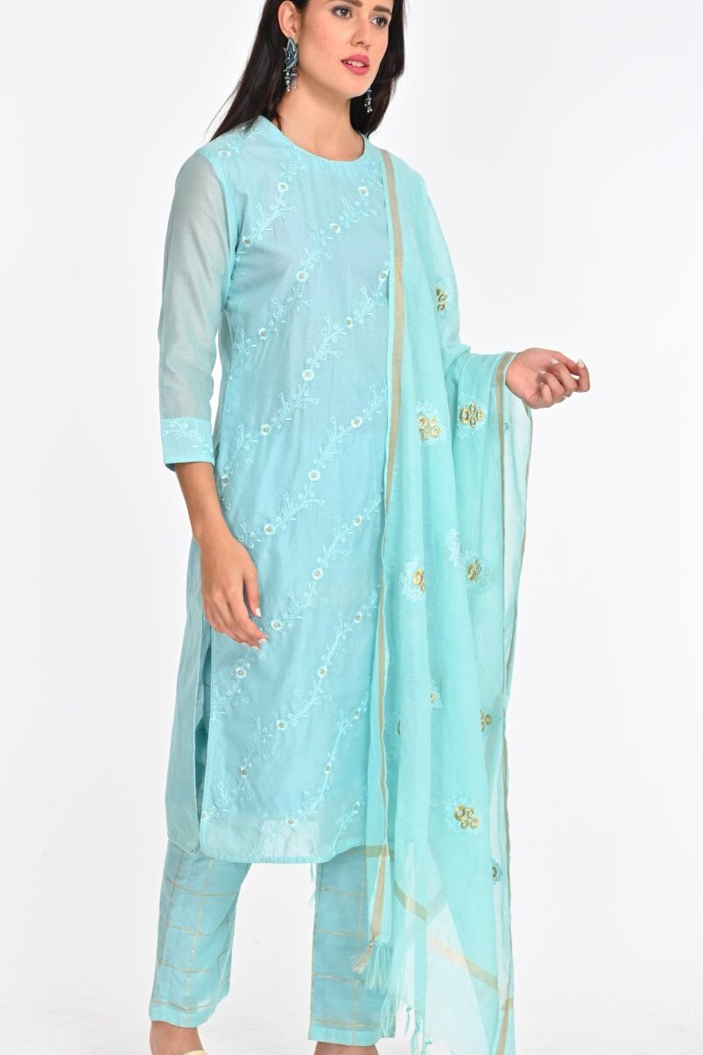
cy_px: 566
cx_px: 333
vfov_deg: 27.3
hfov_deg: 18.4
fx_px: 2169
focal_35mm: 74
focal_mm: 55
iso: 320
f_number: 8
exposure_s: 1/160
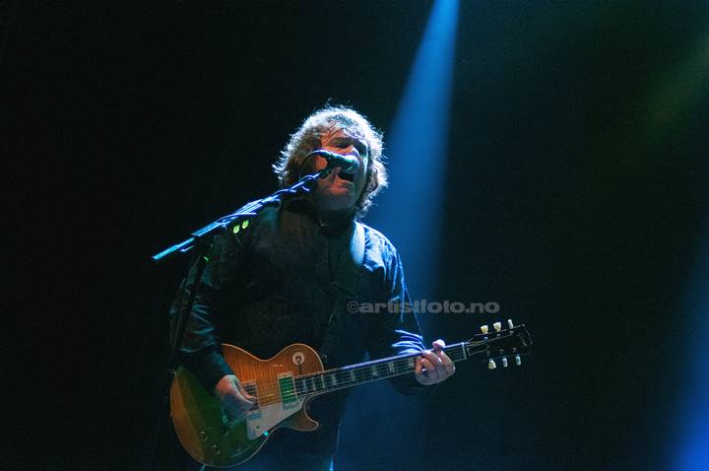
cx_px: 354
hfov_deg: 14.9
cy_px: 236
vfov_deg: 9.9
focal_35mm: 138
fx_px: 2714
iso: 1250
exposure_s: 1/400
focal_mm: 92
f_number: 2.8
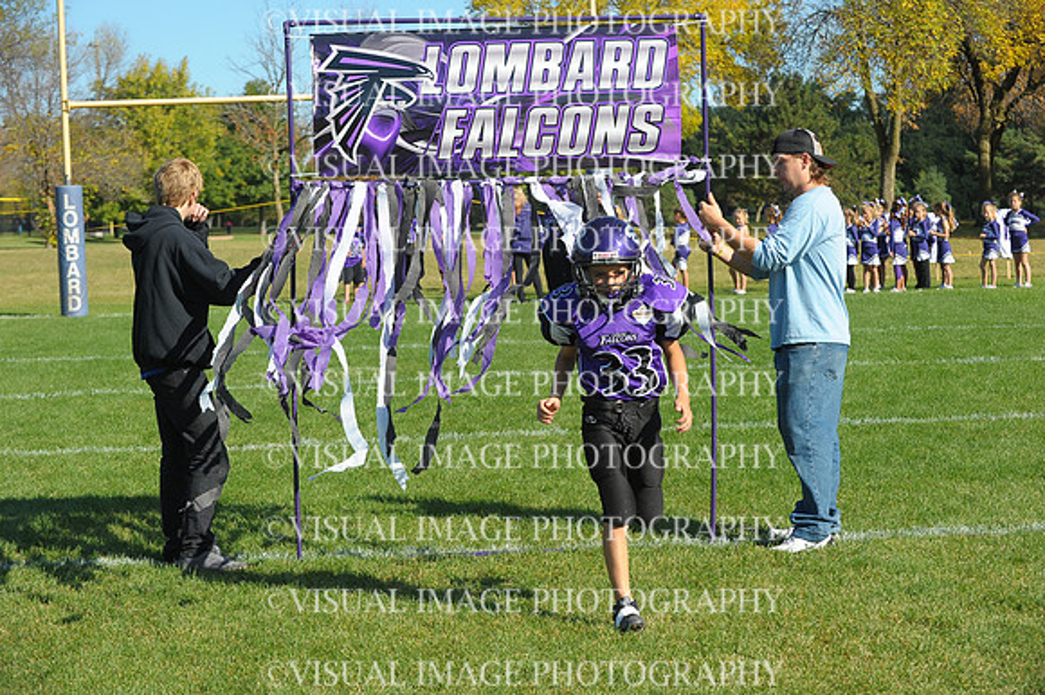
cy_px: 348
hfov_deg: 24.8
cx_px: 522
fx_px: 2379
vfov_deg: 16.6
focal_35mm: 82
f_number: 6.3
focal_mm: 82
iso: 360
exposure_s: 1/1000
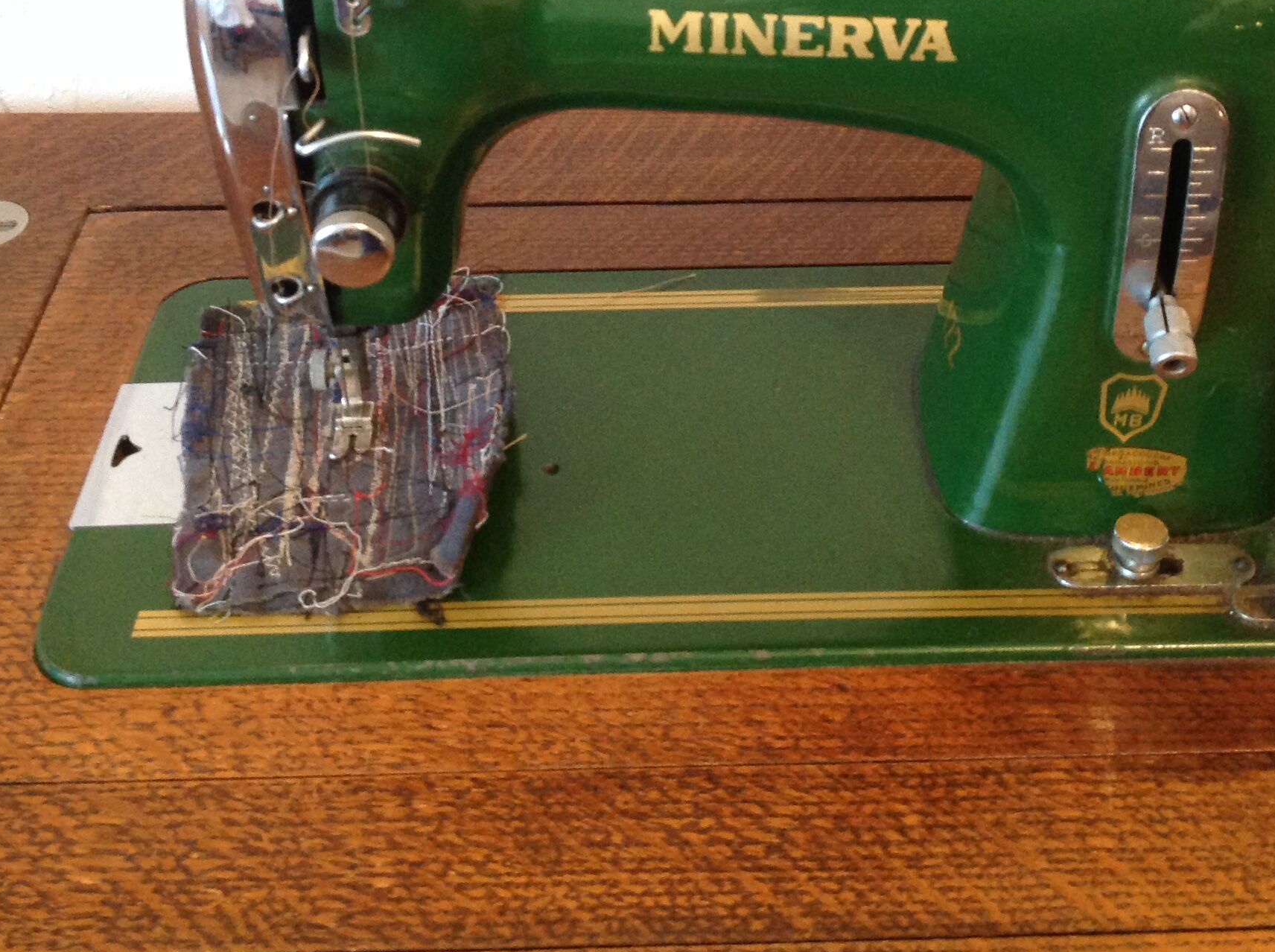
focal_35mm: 53
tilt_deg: -35.3
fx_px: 1949
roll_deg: +0.2
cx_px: 738
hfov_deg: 36.1
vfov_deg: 27.1
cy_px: 238
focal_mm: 4.28
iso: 250
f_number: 2.4
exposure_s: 1/15
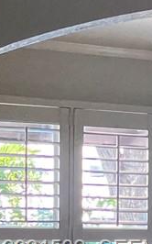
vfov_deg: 12.5
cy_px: 250
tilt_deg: -0.8
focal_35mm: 166
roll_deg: -1.2
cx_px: 704
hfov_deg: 6.0
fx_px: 1101
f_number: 1.6
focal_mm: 5.1
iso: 80
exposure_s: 1/120
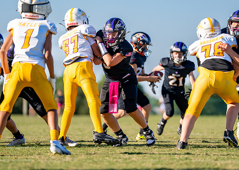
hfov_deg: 7.1
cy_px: 85
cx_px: 128
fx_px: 1932
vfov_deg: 5.1
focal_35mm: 285
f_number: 2.8
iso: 160
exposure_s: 1/3200
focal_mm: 200
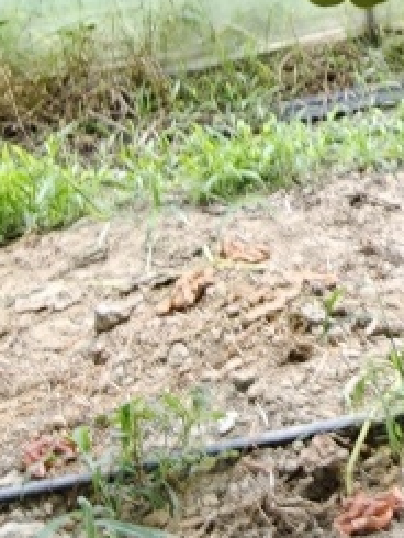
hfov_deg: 16.5
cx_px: 733
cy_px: -76
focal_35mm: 74
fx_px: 1151
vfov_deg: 24.3
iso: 250
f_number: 2
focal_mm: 2.3
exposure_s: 1/133
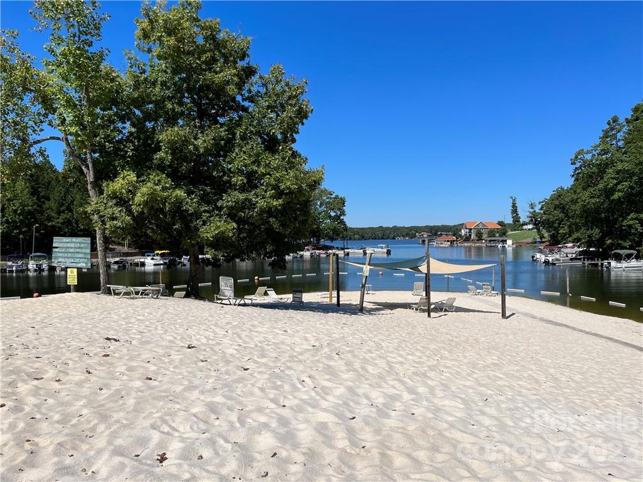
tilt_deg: -1.1
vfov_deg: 53.1
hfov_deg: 67.3
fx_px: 483
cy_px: 241
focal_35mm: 26
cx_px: 322
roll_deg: +0.5
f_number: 1.6
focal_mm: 5.1
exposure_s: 1/6173
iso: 50
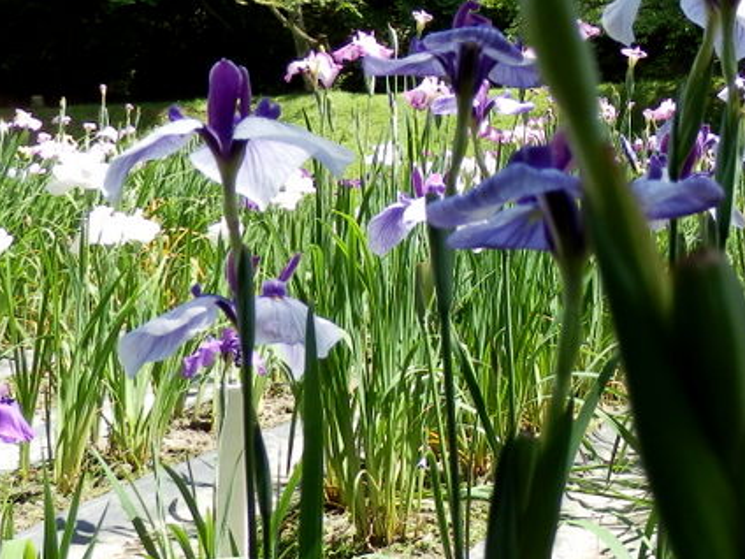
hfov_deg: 30.5
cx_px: 733
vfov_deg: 24.5
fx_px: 1270
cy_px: 125
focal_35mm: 59
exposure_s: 1/320
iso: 80
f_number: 3
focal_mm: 4.5
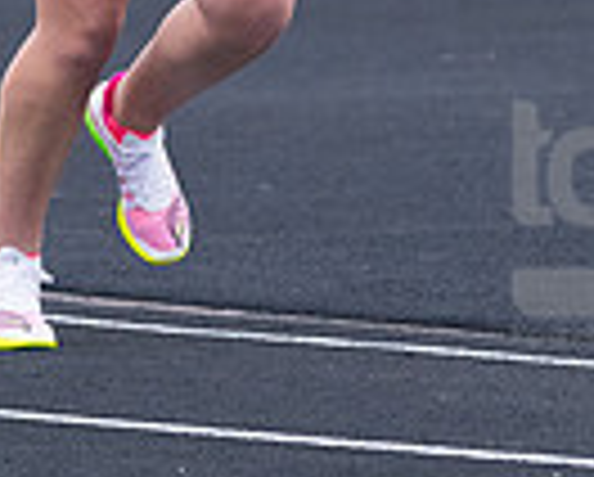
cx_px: 124
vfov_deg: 2.2
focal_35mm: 693
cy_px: -266
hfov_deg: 2.8
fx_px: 12201
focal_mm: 145
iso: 2000
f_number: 5
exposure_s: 1/1600
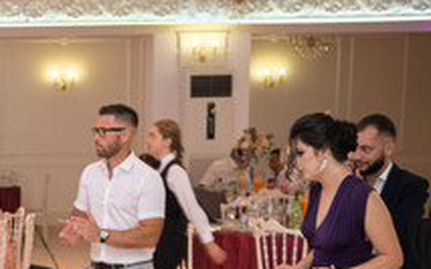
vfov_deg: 11.8
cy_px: 363
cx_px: -194
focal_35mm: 107
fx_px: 1257
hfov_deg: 17.7
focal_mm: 23
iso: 800
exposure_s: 1/125
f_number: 2
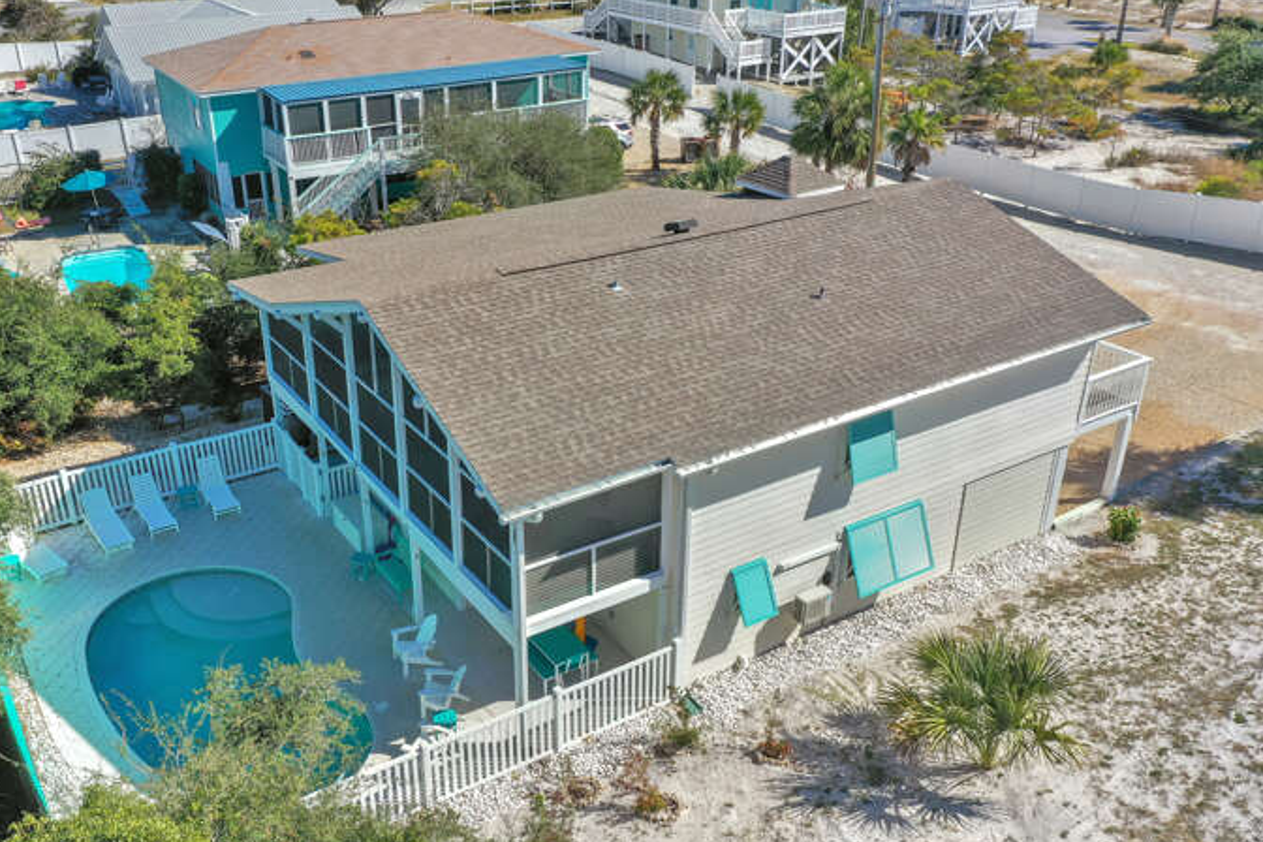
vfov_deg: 41.1
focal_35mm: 32
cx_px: 556
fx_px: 1123
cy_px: 430
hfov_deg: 58.6
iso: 100
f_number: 5.6
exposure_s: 1/500
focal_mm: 10.26
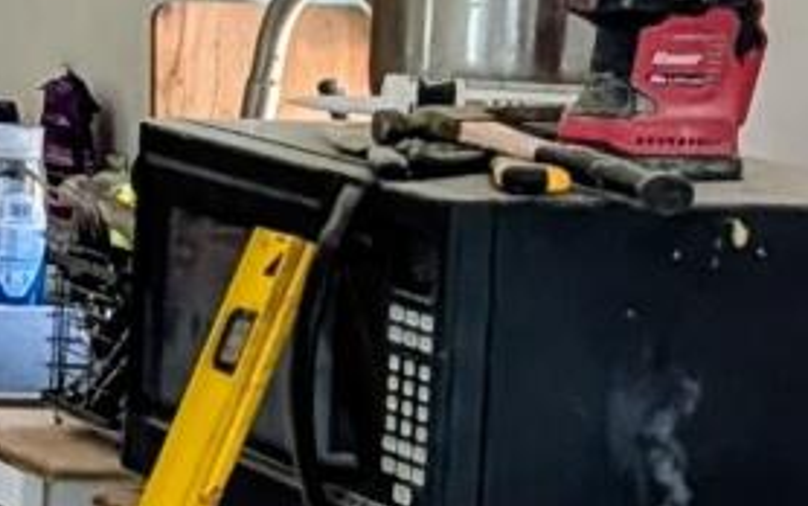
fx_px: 4031
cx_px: -1324
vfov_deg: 7.2
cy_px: 67
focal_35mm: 183
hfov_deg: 9.7
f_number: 1.68
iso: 241
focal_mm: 6.9
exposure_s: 1/369
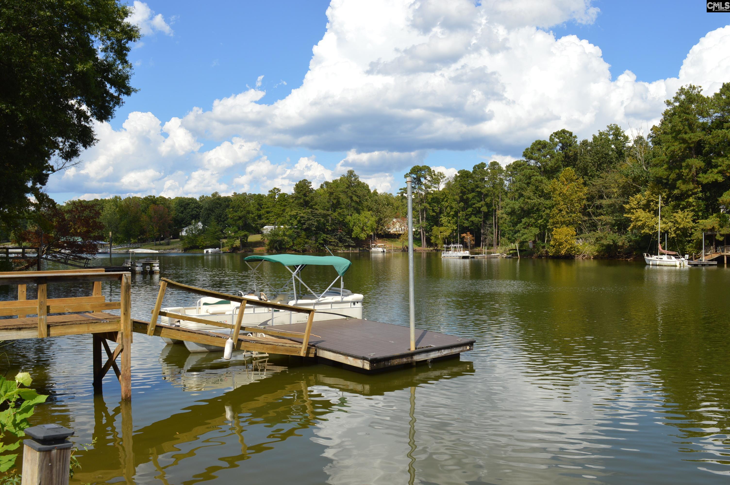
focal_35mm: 30
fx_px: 608
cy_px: 242
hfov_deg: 62.0
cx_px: 365
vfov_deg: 43.5
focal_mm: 20
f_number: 11
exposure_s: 1/200
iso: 100
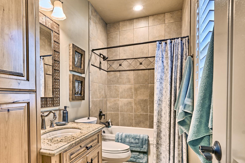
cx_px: 102
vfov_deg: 59.0
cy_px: 98
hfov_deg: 80.5
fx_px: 143
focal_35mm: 21
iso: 250
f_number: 8
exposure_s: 1/8
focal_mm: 16
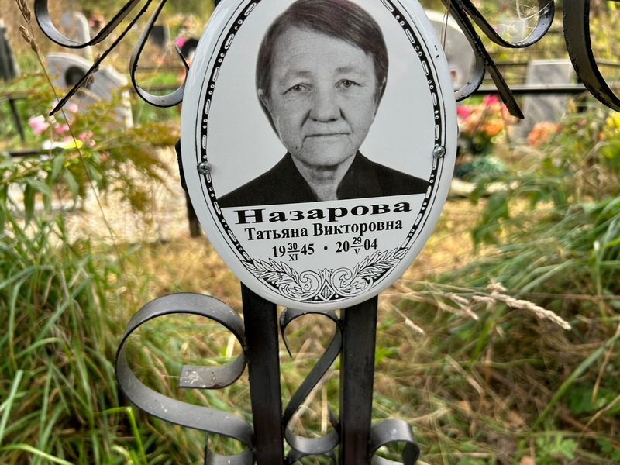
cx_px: 310
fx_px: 466
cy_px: 232
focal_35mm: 26
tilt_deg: -23.8
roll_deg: +0.0
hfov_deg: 67.3
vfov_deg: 53.1
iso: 50
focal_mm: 5.7
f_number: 1.5
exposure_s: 1/791
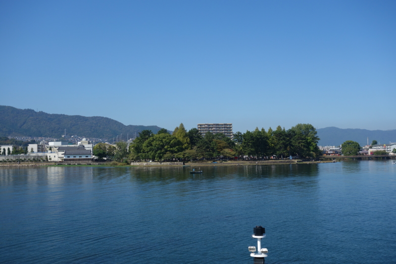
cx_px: 198
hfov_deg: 46.4
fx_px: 462
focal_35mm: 42
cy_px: 132
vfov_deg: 31.9
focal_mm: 15.45
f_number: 5.6
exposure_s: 1/640
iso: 125
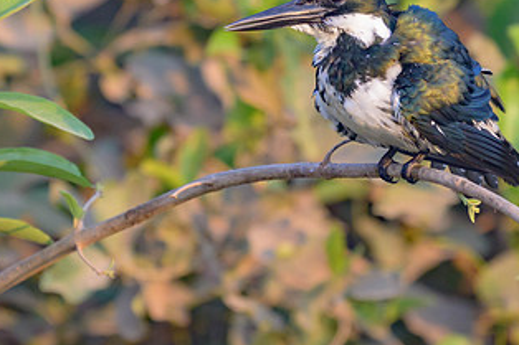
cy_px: 116
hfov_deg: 1.0
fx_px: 30272
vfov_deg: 0.7
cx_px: 289
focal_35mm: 2101
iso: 560
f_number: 4
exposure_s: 1/640
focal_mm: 560
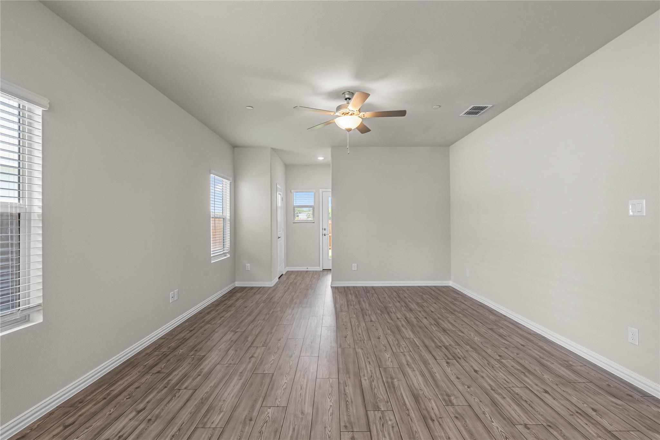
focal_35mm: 16
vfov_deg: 73.7
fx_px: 293
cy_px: 220
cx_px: 330
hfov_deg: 96.7
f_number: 8
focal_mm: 16
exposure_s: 1/15
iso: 800
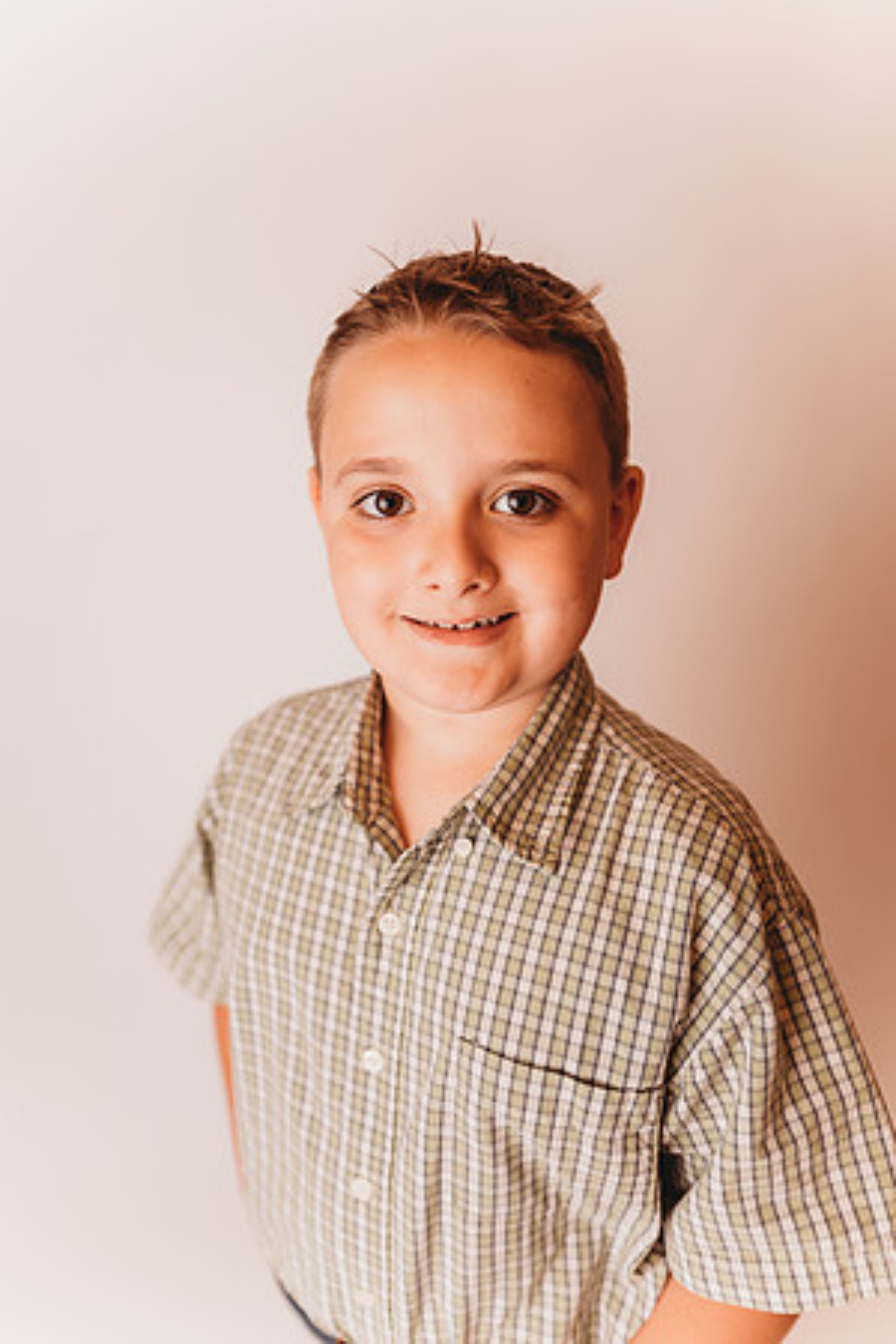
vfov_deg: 73.7
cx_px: 448
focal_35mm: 24
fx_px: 896
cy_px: 672
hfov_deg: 53.1
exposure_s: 1/160
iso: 100
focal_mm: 24
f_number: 2.2
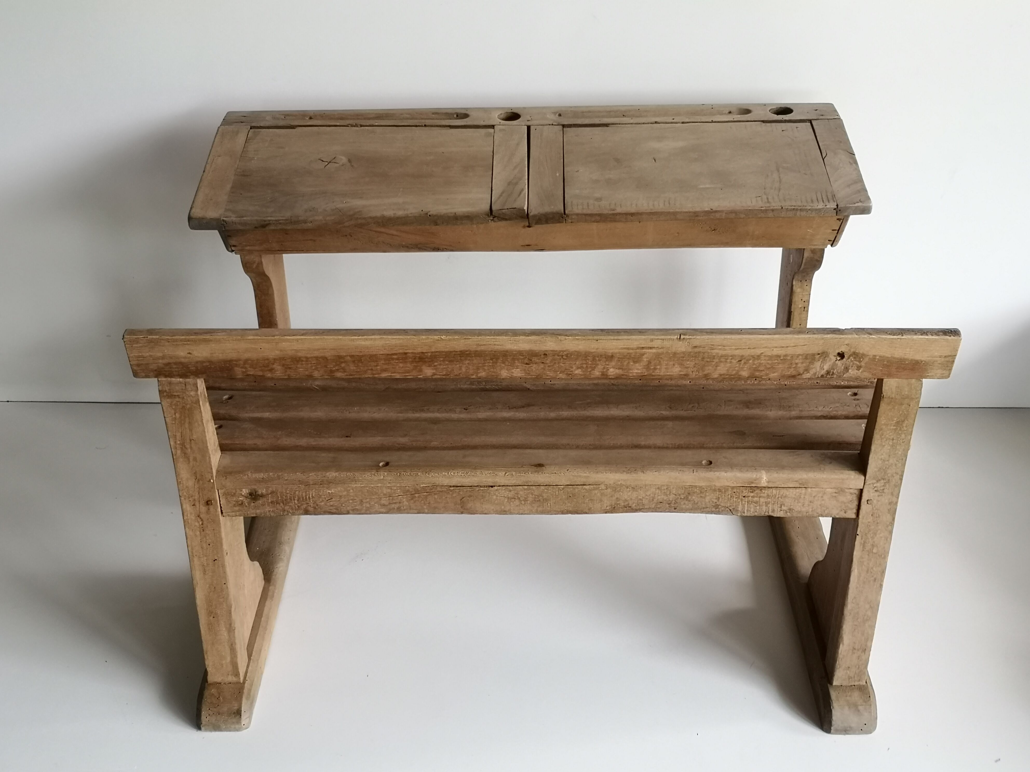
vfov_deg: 33.6
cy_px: 386
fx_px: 1279
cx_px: 515
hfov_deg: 43.9
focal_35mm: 43
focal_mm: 3.95
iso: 200
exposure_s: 1/33.3
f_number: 1.8
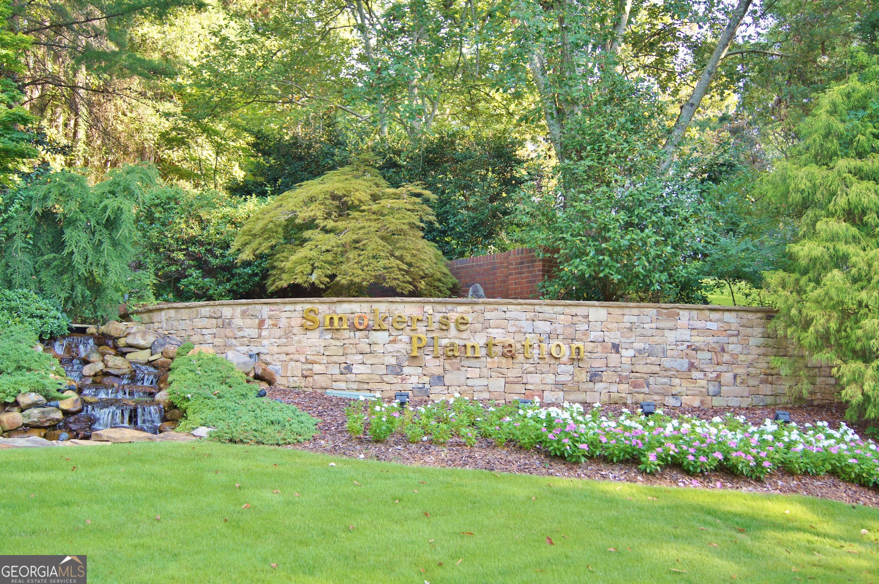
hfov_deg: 53.2
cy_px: 292
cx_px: 440
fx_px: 878
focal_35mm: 36
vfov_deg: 36.8
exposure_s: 1/40
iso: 100
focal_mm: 24
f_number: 4.5
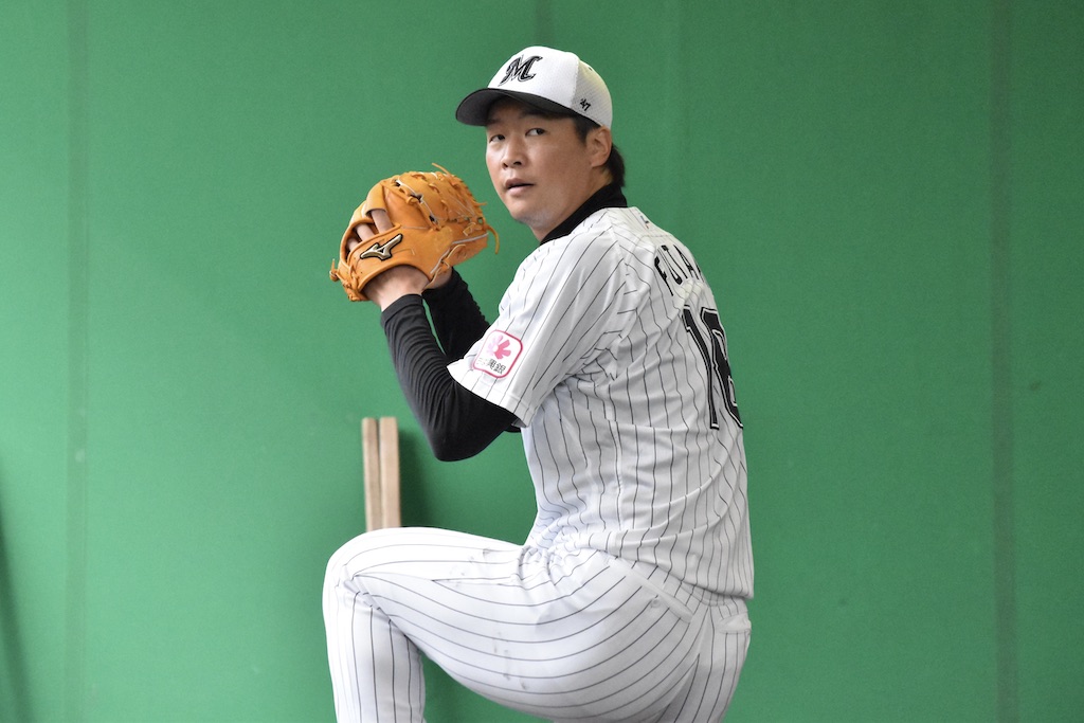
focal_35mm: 248
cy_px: 362
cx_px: 542
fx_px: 7453
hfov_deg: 8.3
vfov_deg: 5.6
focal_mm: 165
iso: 10000
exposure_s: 1/4000
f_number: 8
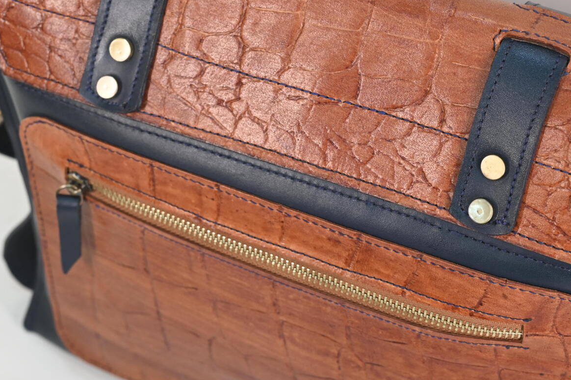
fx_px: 1395
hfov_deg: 23.1
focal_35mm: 88
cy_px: 215
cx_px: 294
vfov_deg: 15.5
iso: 800
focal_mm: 50
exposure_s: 1/100
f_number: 6.3
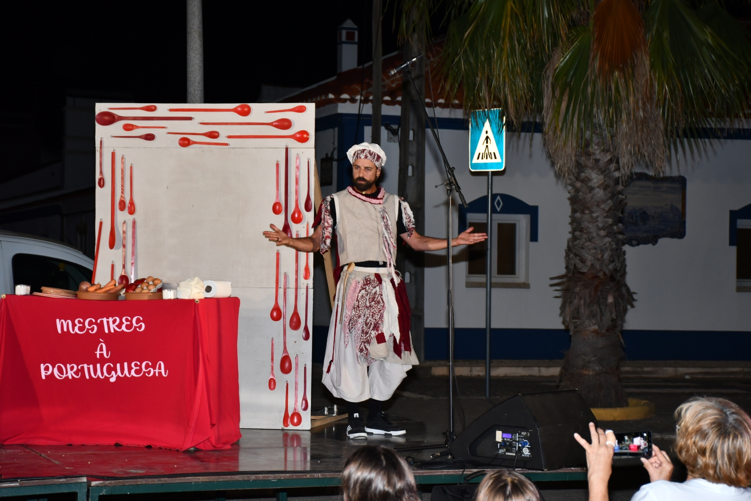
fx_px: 1878
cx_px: 376
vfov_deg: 15.2
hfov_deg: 22.6
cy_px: 250
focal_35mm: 90
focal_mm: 60
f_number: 5.6
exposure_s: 1/60
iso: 400
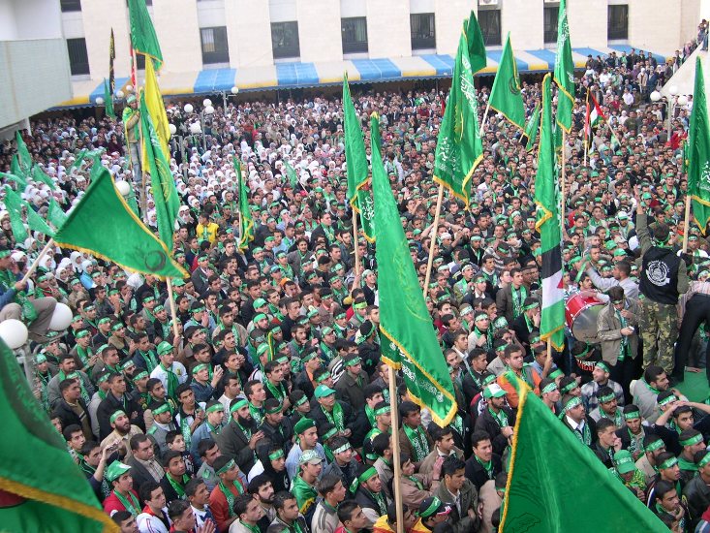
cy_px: 266
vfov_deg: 37.7
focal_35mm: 38
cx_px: 355
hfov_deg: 49.0
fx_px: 780
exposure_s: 1/40.6
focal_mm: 8
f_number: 2.8
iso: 100
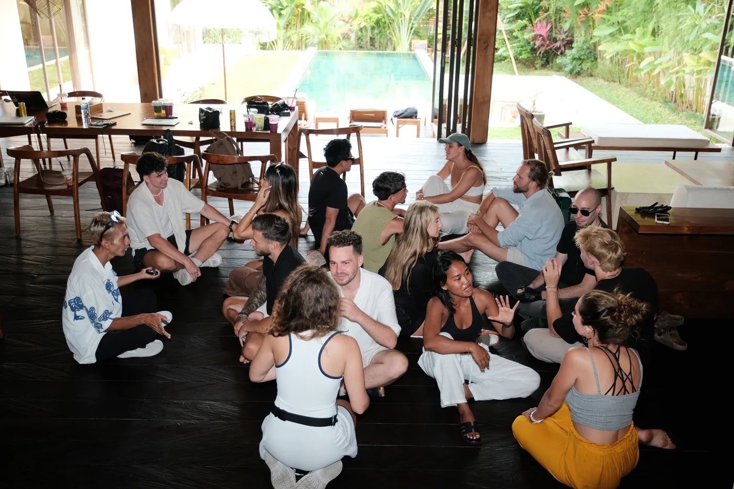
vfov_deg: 38.9
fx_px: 693
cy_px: 244
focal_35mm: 34
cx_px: 367
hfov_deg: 55.8
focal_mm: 22.7
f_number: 2.8
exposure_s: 1/125
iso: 500
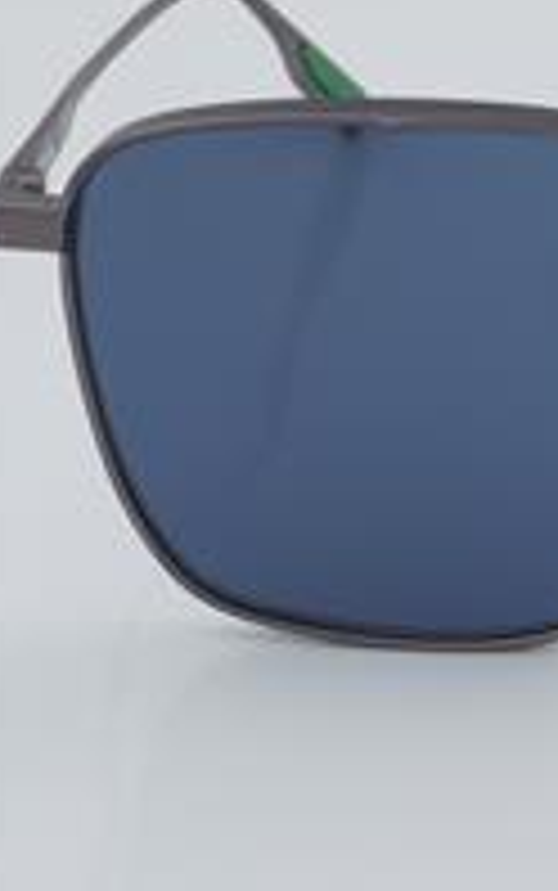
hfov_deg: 7.6
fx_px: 4131
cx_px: 868
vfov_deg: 12.3
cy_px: 428
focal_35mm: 170
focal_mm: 55
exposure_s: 1/4
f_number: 32
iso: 100
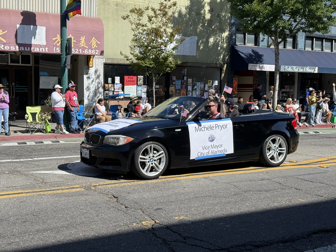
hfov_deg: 39.7
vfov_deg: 30.3
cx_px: 168
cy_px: 126
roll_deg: -0.2
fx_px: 466
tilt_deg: -5.1
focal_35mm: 48
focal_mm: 6.76
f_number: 1.78
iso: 64
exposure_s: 1/3534
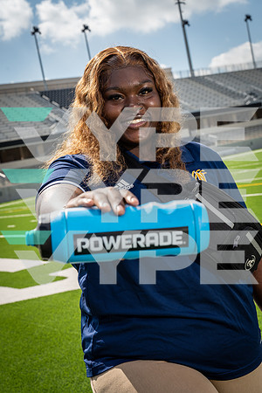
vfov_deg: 35.1
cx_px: 131
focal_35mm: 57
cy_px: 196
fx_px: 622
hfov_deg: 23.8
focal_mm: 57
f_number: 8
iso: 125
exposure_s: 1/250
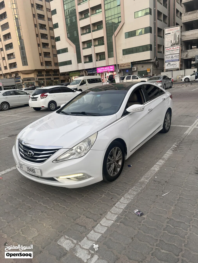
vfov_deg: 71.6
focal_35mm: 24
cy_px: 132
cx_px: 99
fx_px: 183
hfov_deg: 56.8
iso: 80
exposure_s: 1/121
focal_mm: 6.86
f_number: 1.78
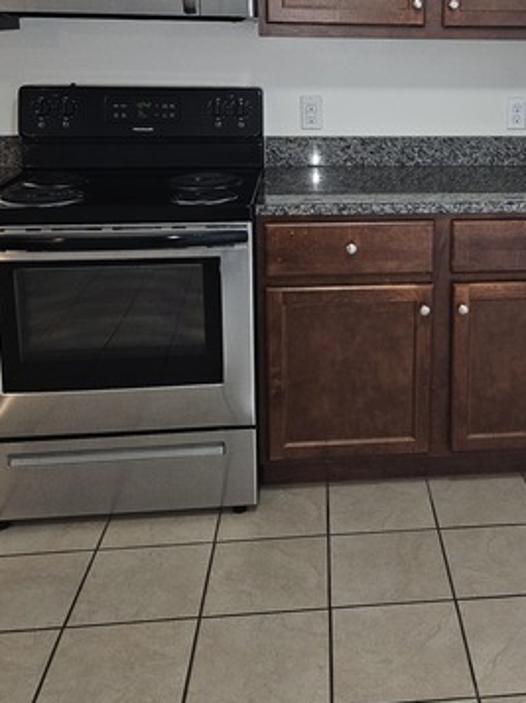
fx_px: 873
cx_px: 424
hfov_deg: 32.6
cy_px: 200
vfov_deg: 42.9
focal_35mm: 43
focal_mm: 5.4
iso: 125
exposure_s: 1/24
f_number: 1.8
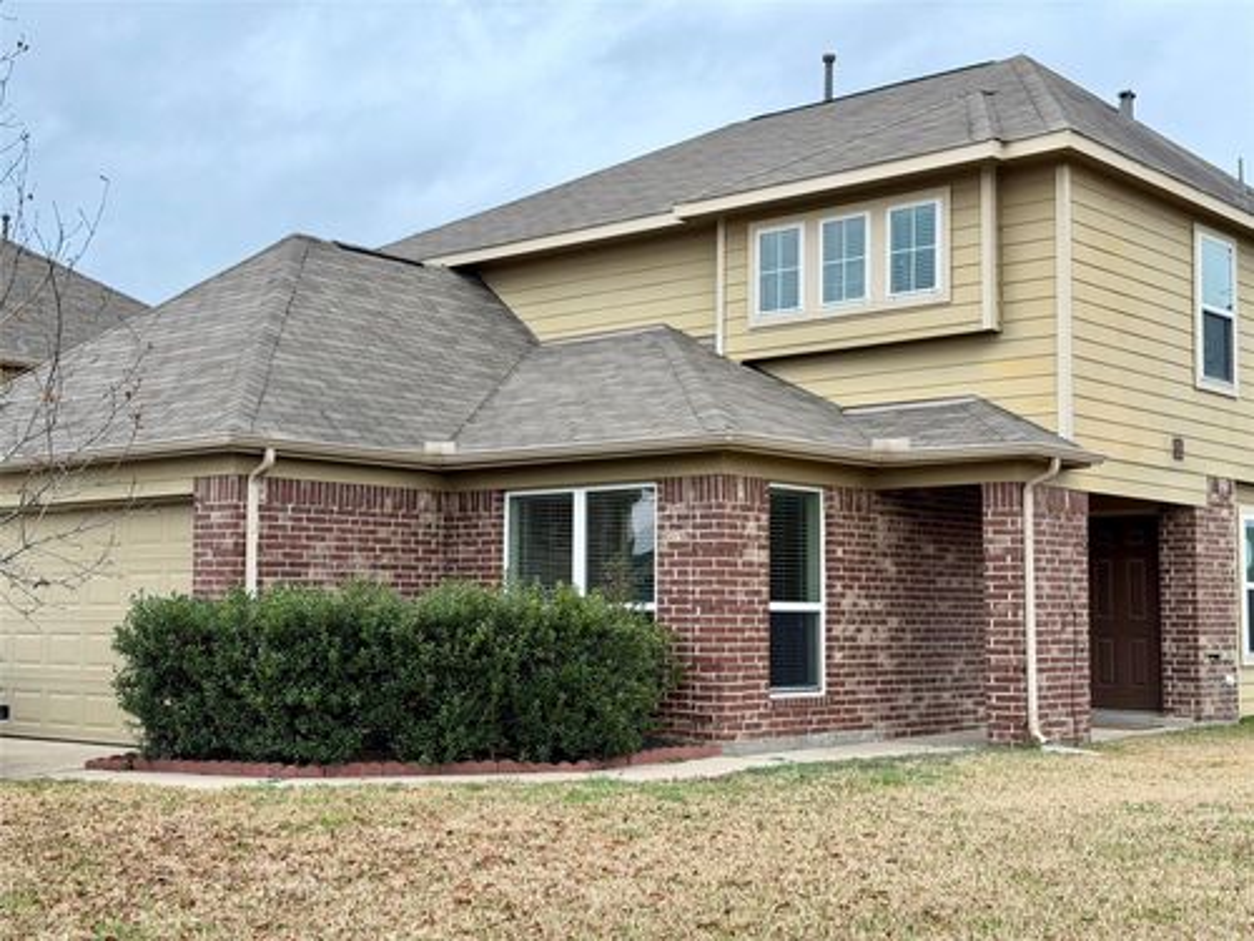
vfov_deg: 30.3
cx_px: 627
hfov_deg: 39.7
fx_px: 1739
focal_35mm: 48
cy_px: 470
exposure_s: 1/657
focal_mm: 6.76
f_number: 1.78
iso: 80
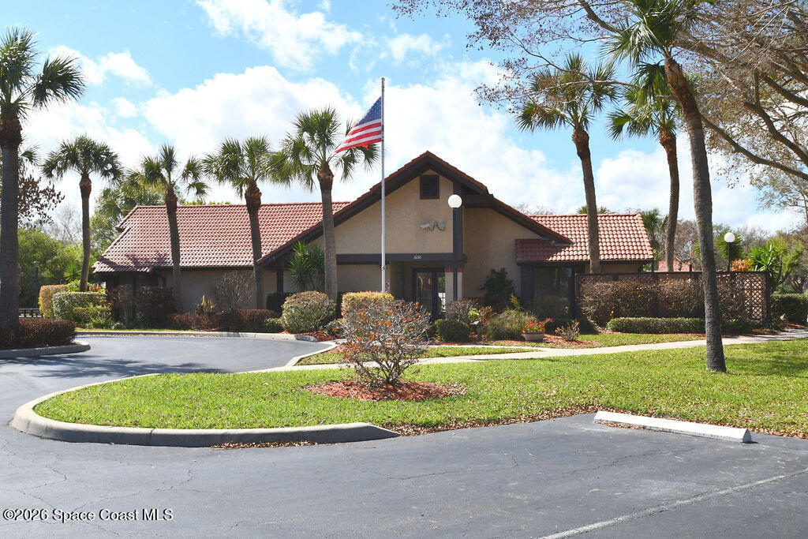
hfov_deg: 53.1
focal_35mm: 36
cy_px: 270
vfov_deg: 36.9
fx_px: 808
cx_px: 404
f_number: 18
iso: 1250
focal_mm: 24
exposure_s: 1/1250
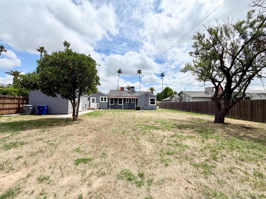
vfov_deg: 85.7
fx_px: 108
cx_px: 133
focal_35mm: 14
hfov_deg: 102.1
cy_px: 100
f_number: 2.2
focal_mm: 2.22
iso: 20
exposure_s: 1/1534
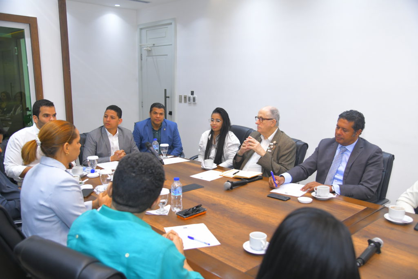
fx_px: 372
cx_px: 209
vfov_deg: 41.1
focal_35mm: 32
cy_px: 140
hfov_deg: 58.7
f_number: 4
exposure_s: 1/160
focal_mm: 32
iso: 1600
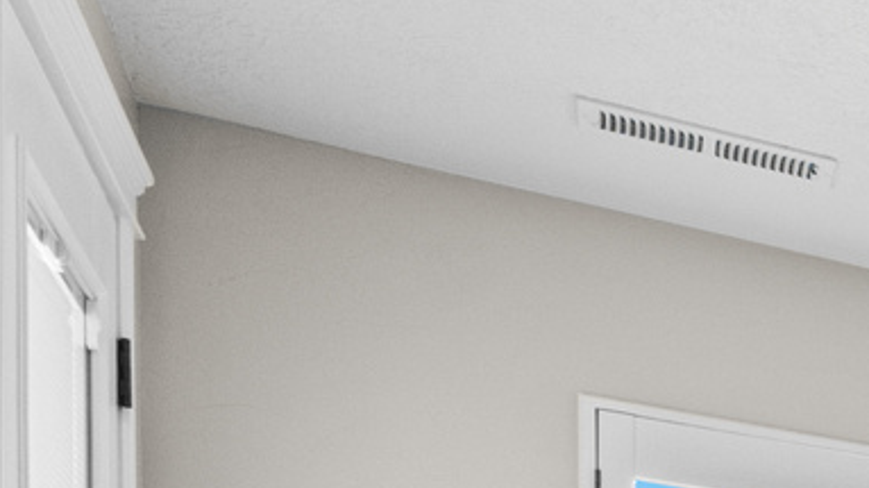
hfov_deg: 14.1
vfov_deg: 12.2
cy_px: 1072
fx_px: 1935
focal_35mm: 84
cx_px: 2210
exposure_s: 1/3
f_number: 9
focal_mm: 10
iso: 320
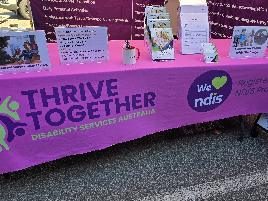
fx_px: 209
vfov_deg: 51.3
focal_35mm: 27
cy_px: 93
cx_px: 138
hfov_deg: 65.3
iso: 16
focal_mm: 6.3
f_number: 1.7
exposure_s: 1/180
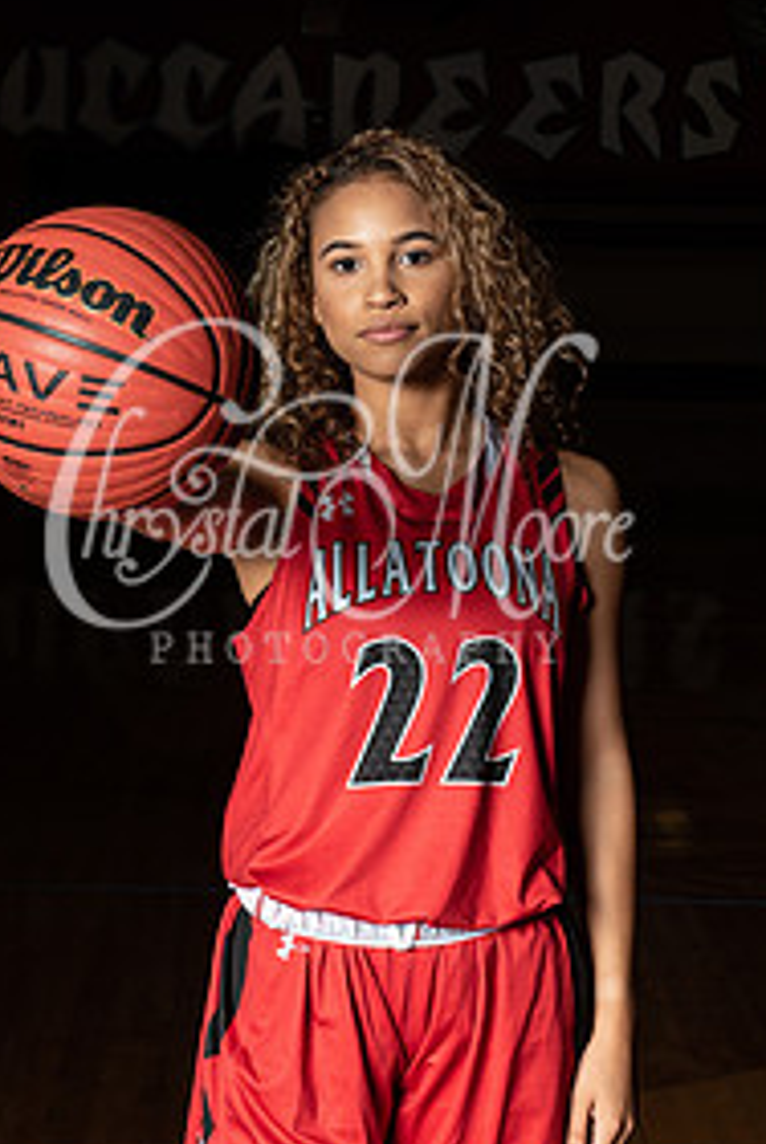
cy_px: 460
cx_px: 391
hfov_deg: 12.3
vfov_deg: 18.2
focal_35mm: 112
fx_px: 3566
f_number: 14
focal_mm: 70
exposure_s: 1/200
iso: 320
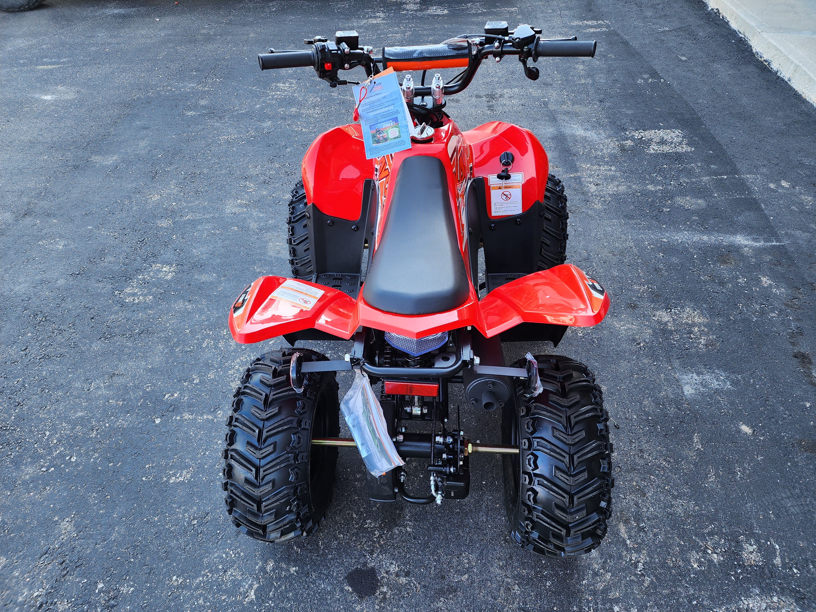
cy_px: 306
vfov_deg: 58.9
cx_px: 408
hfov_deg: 73.9
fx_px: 542
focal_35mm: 23
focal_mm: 6.4
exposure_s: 1/180
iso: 64
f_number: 1.8
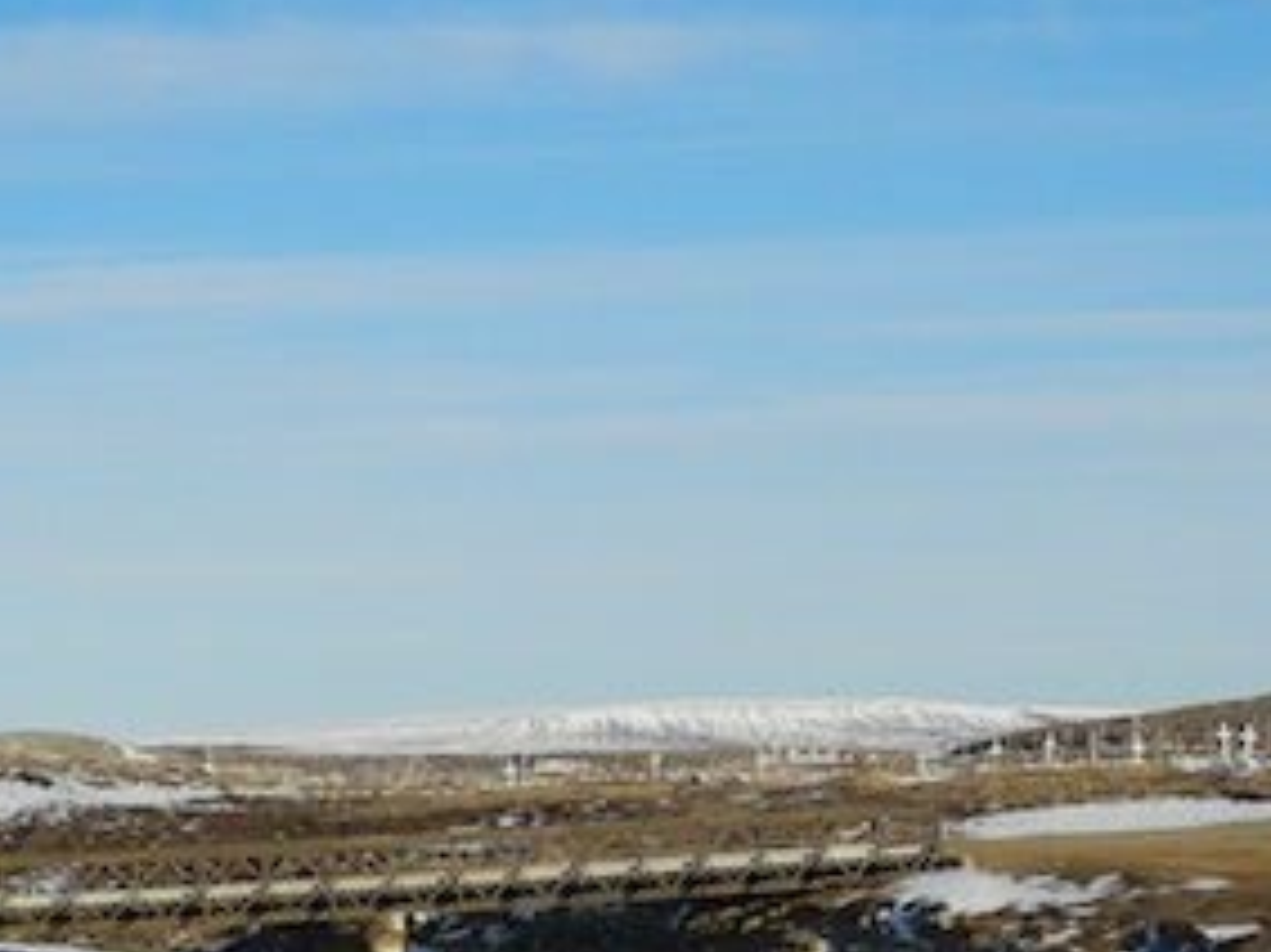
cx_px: 665
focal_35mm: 137
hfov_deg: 14.4
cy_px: 925
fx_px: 5028
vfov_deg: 10.7
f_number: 8.2
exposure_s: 1/976
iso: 400
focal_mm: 12.2
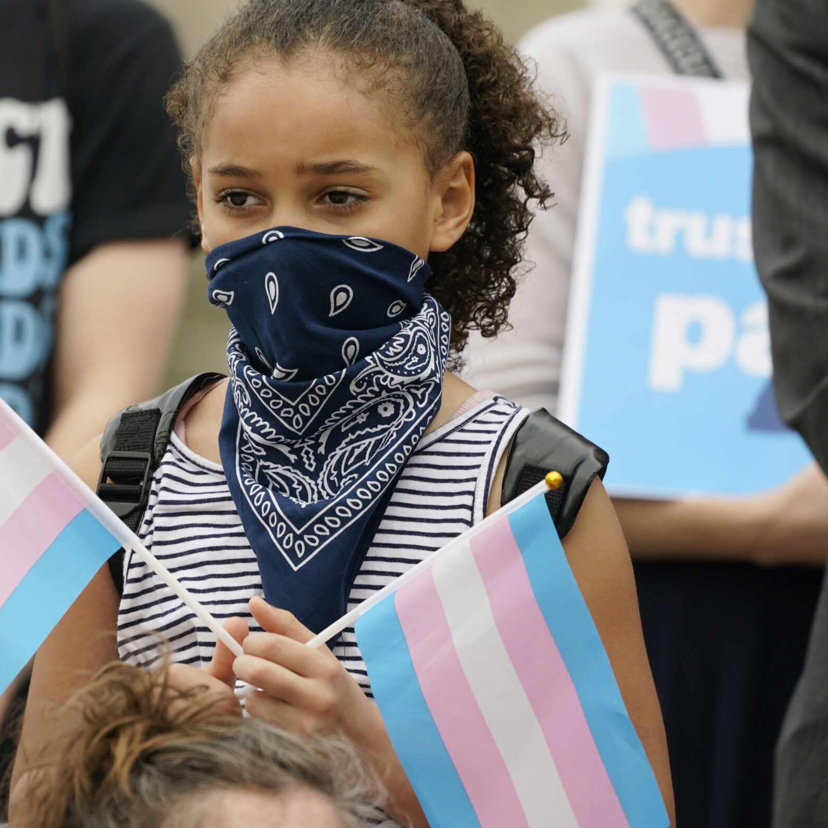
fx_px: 10744
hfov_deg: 4.4
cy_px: 398
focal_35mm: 397
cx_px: 195
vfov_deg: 4.4
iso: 500
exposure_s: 1/1000
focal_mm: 288
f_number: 5.6
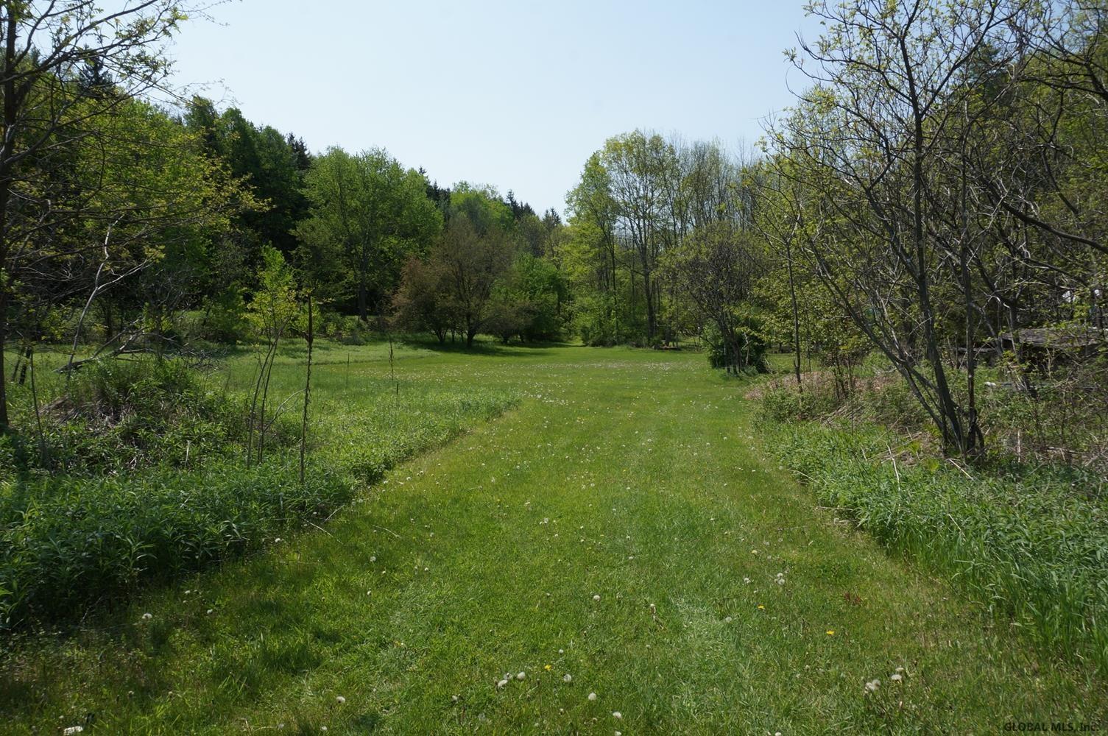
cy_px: 368
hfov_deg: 73.8
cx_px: 554
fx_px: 738
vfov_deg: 53.0
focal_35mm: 24
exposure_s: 1/60
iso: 100
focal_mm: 16
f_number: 16
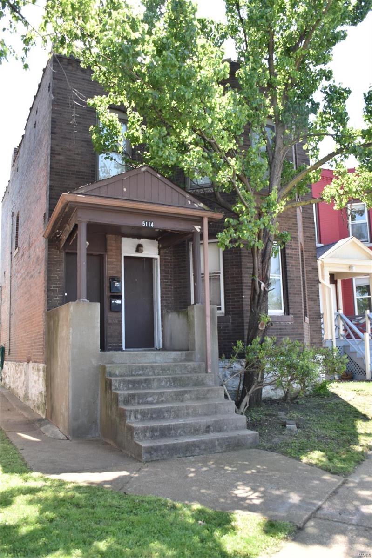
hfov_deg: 43.6
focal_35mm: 30
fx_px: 465
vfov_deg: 62.0
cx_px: 186
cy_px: 279
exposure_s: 1/250
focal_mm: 20
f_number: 8
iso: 400
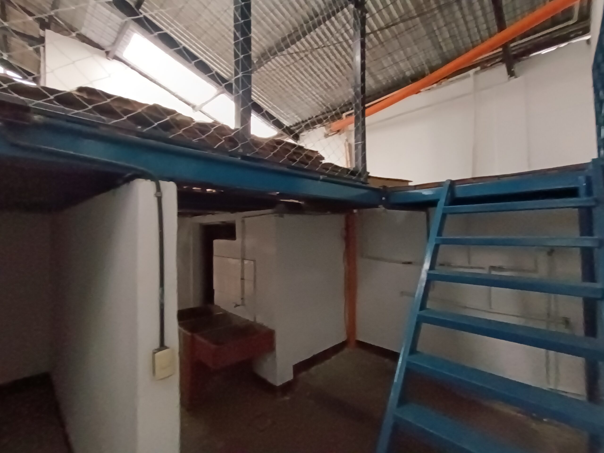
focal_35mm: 16
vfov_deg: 78.1
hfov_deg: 94.5
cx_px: 302
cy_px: 226
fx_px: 279
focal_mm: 1.66
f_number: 2.2
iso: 744
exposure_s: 1/50
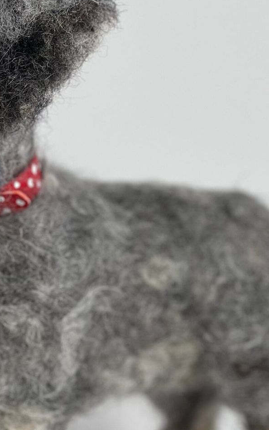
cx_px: 30
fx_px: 1608
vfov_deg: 15.2
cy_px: 269
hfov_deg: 9.5
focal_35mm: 137
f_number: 2.2
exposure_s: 1/73
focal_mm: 7.5
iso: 25
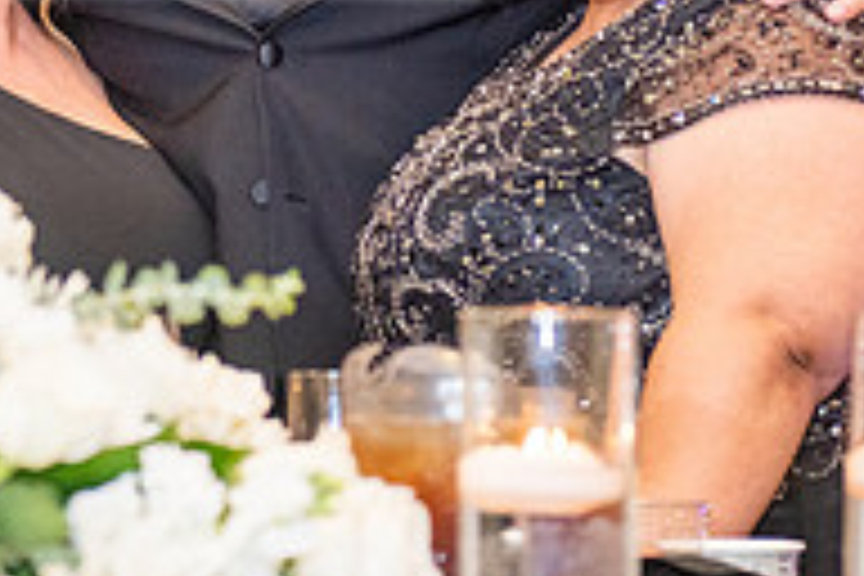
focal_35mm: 212
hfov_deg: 9.7
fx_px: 5088
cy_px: -106
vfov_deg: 6.4
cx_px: 99
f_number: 2.8
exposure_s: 1/160
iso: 1600
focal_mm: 70
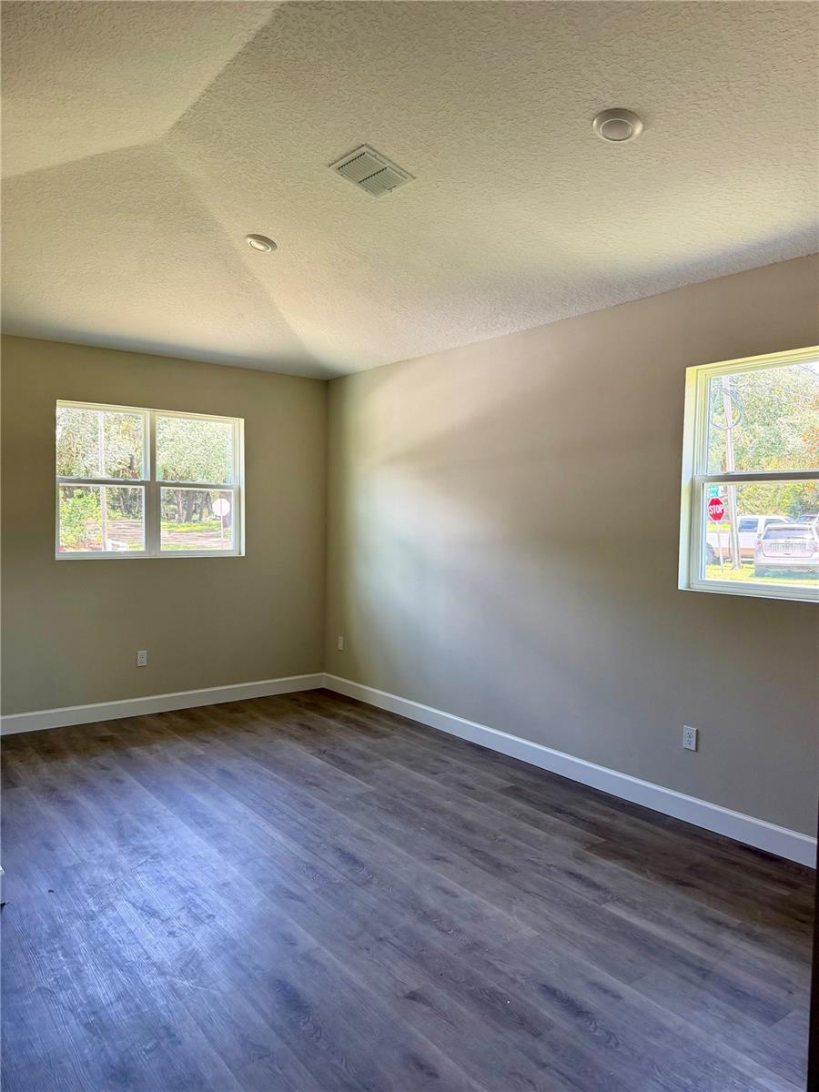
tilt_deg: -1.6
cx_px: 410
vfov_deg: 71.6
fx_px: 757
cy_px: 546
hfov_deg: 56.8
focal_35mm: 24
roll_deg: -0.9
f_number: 1.78
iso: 160
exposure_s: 1/121
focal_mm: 6.76
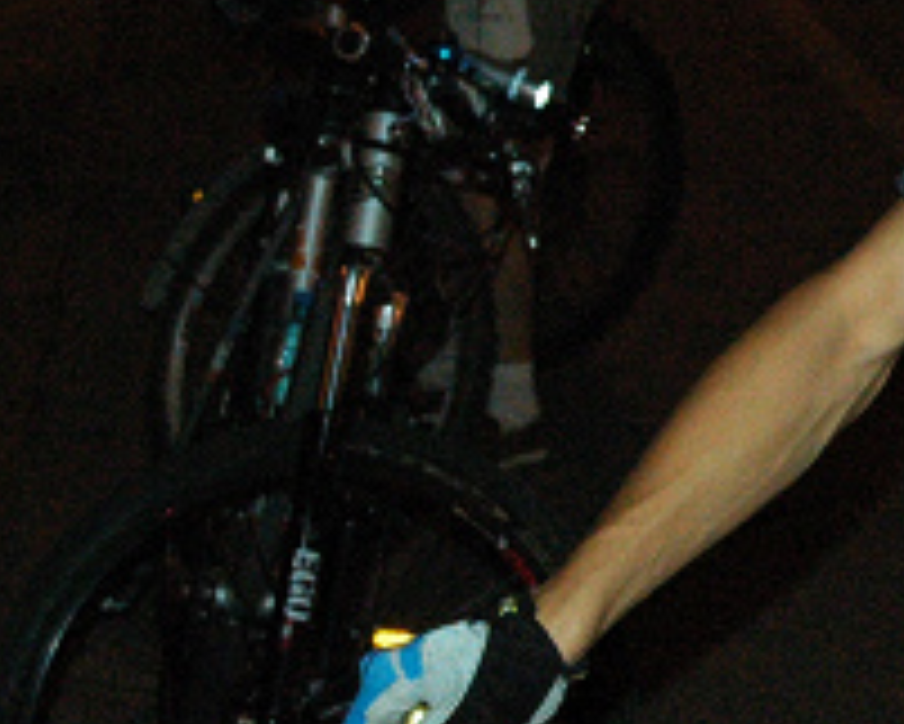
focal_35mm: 196
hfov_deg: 9.5
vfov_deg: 7.9
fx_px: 5243
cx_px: 1507
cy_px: 110
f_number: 7.1
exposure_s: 1/60
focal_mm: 35
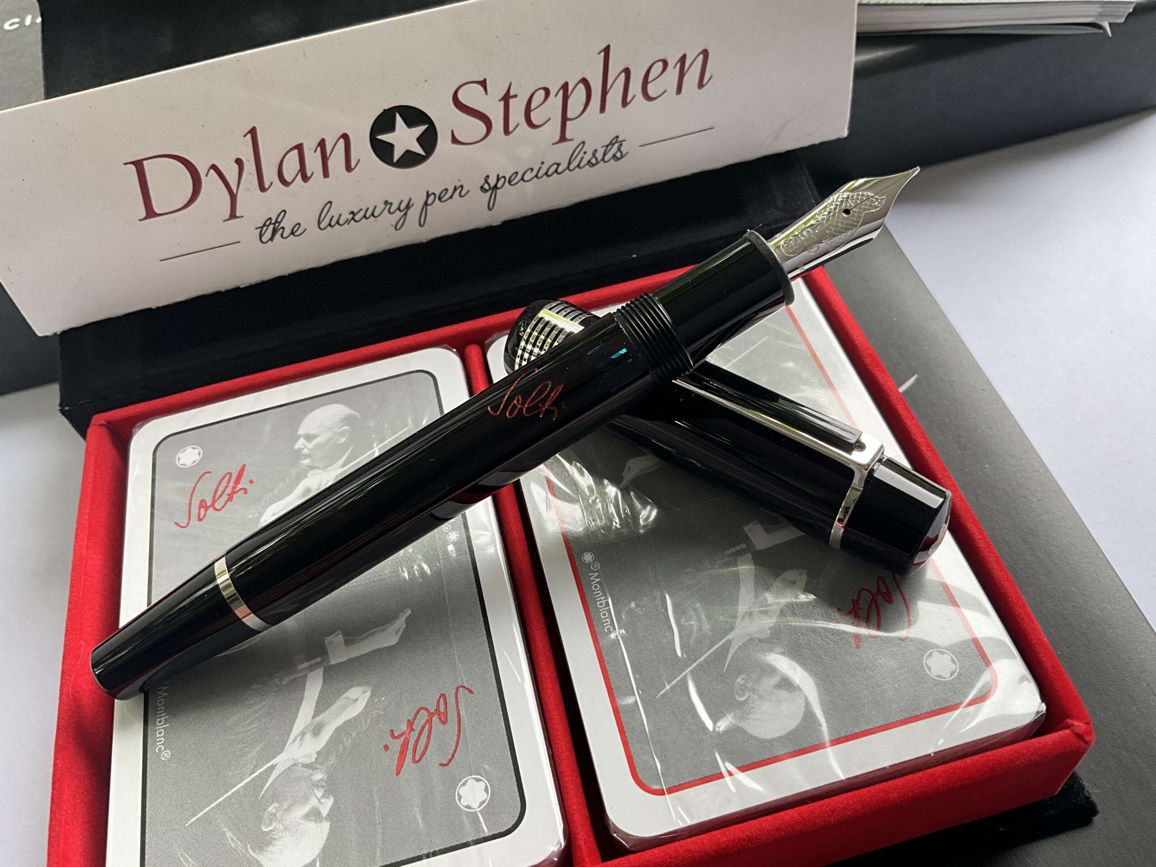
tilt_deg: -52.8
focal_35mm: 29
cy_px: 434
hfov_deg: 61.7
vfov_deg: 48.2
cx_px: 578
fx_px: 968
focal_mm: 3
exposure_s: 1/122
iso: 50
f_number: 1.8
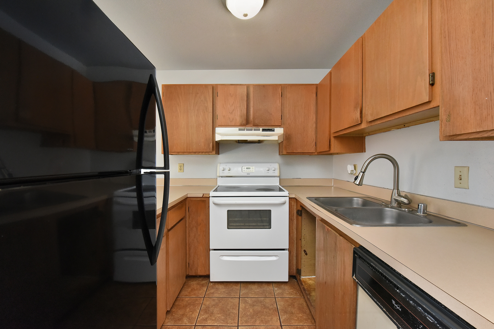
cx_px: 247
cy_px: 164
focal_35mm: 14
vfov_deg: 81.2
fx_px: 192
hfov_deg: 104.3
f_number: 16
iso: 6400
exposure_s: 1/60
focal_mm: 14
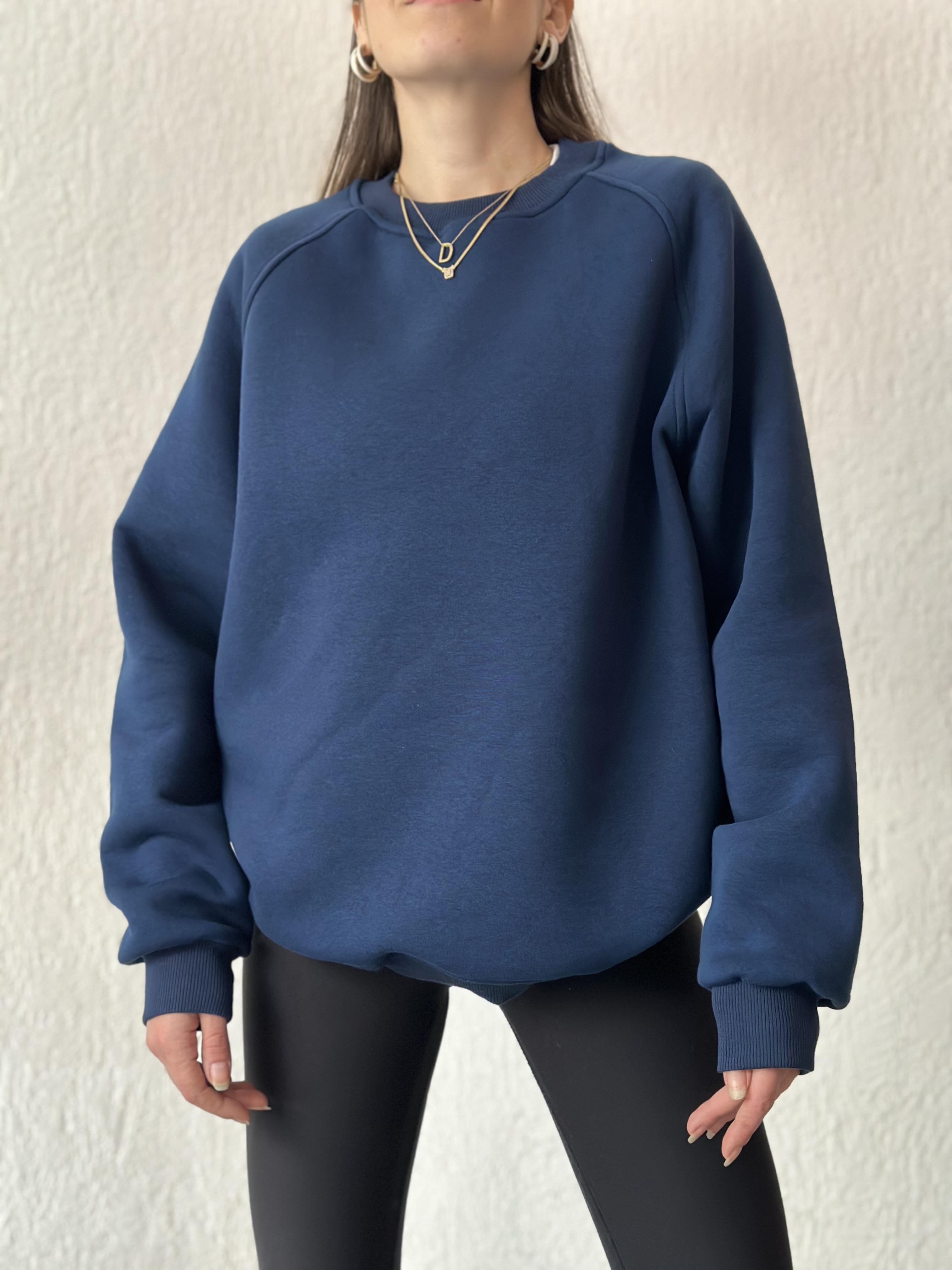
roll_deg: -0.4
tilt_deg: +3.4
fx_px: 1760
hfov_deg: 30.3
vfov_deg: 39.7
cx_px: 476
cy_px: 635
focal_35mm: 48
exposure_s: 1/60
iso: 320
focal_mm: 6.86
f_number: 1.78
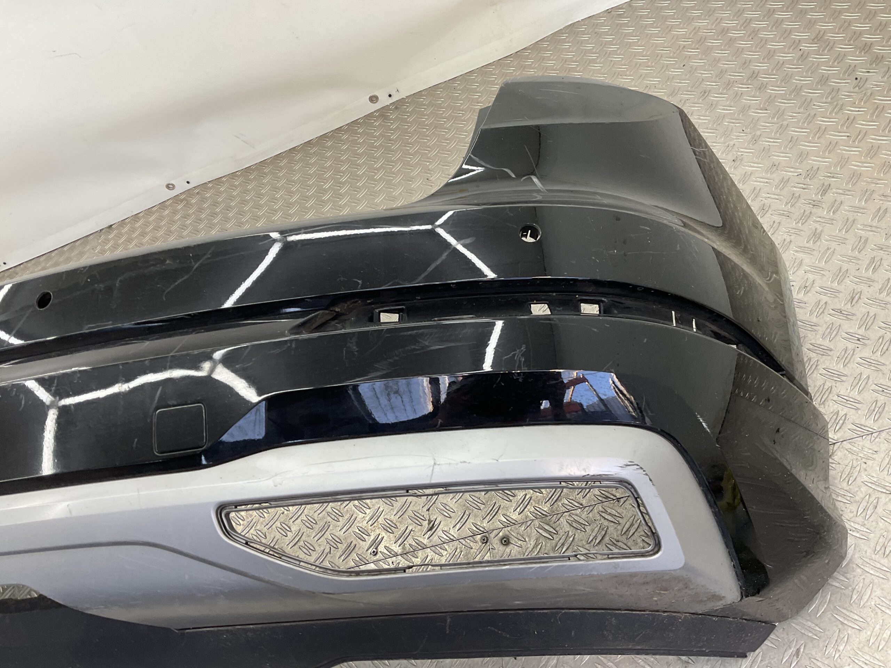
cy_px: 334
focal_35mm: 29
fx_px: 746
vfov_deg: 48.2
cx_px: 446
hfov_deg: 61.7
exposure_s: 1/100
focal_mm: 3
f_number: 1.8
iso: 32
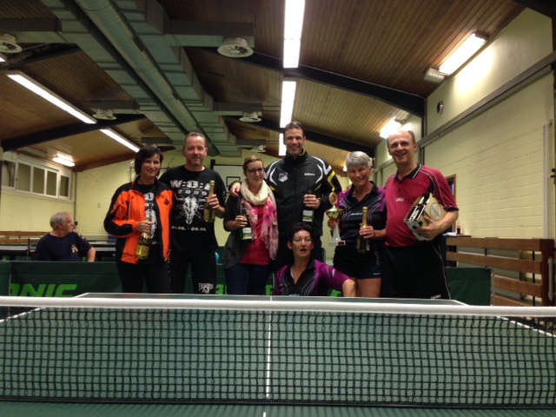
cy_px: 208
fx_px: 530
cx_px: 278
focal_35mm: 33
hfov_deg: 55.4
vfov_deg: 42.9
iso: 125
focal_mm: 4.12
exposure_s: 1/20
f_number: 2.4
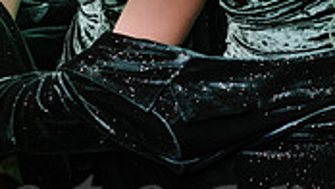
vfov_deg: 10.6
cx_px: 264
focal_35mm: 110
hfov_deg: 19.3
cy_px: -106
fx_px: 977
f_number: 3.5
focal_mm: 28
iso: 64
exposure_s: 1/160
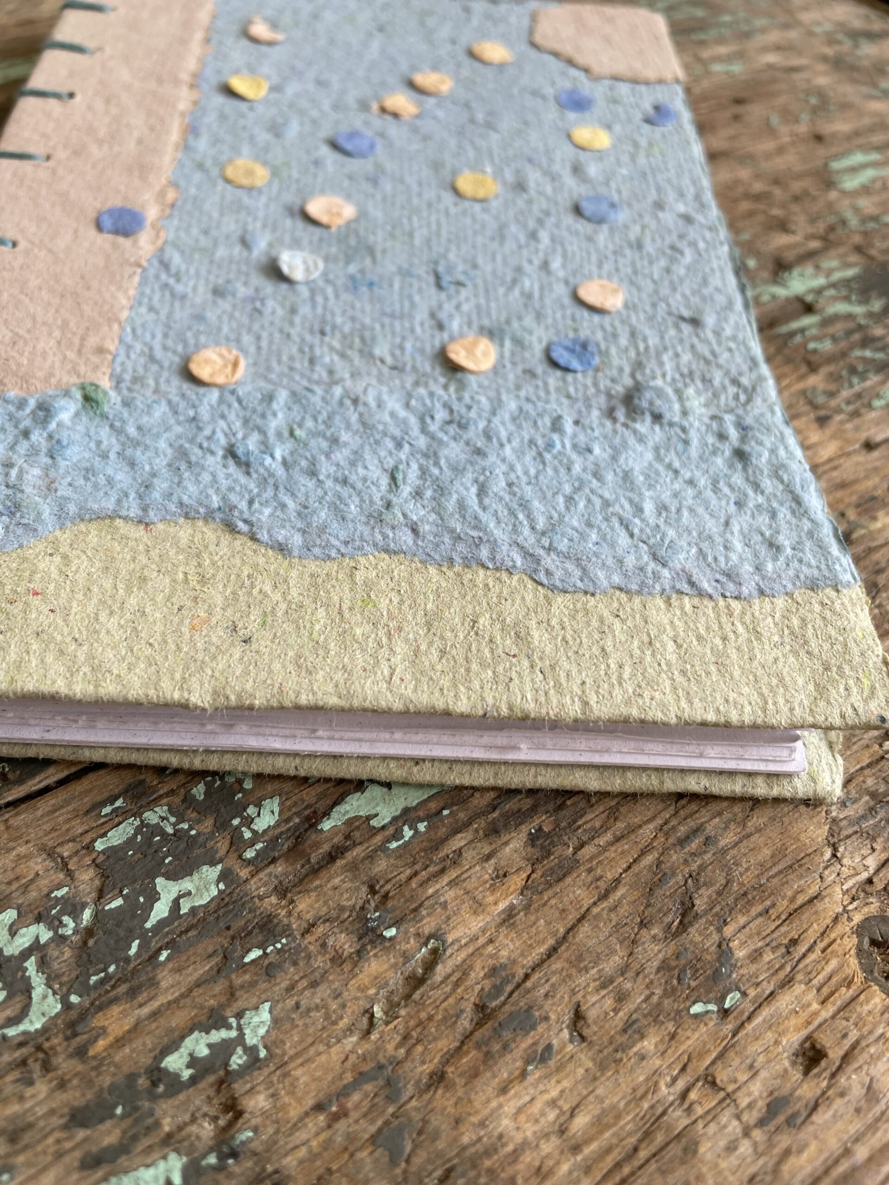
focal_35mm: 26
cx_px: 444
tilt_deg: -56.7
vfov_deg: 67.3
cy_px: 592
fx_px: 890
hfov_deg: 53.1
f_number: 1.6
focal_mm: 4.2
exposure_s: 1/152
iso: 32
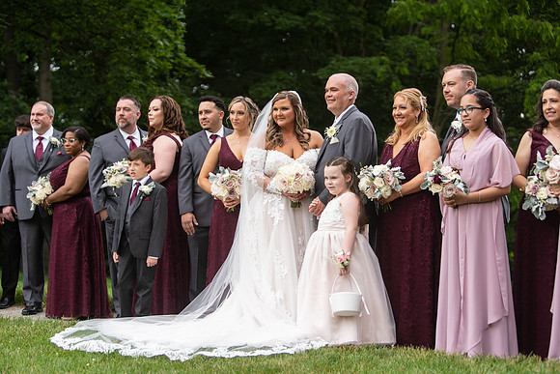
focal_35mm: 70
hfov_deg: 28.8
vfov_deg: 19.5
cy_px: 187
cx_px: 280
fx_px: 1089
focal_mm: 70
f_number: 2.8
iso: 200
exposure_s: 1/1000
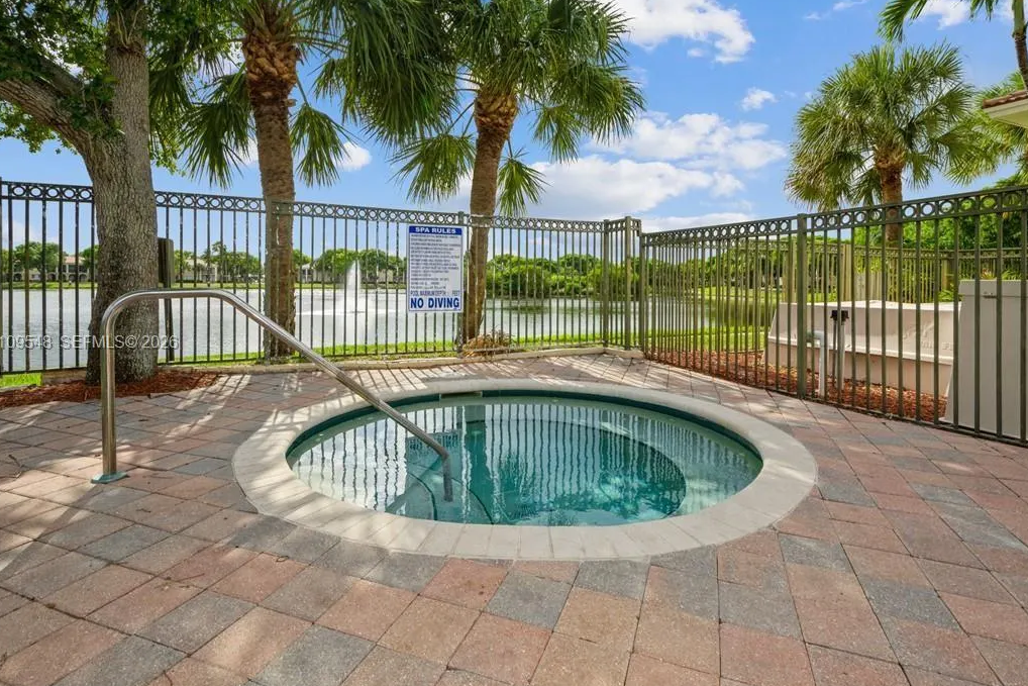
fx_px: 457
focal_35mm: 16
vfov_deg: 73.8
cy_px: 344
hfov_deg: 96.7
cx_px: 513
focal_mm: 10
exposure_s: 1/250
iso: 100
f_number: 9
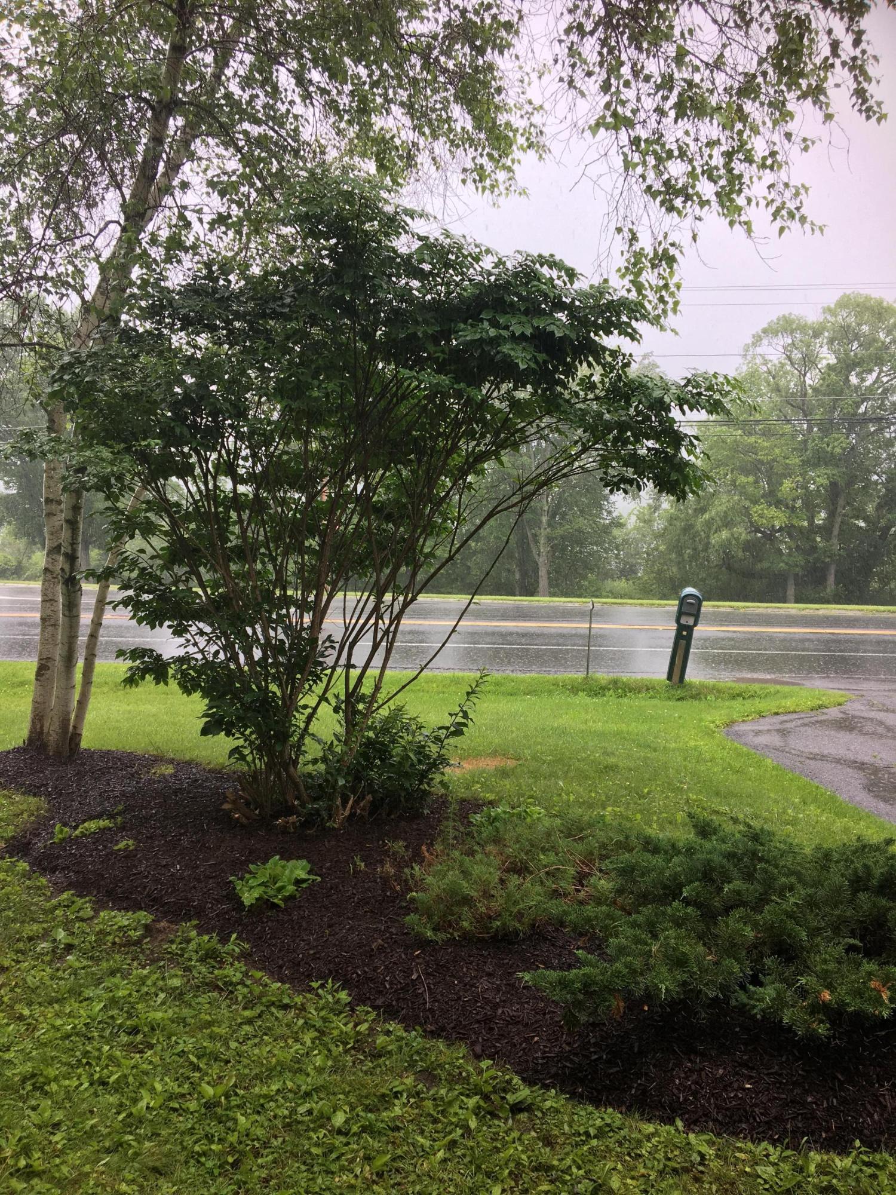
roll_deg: +0.6
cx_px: 448
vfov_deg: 61.7
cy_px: 598
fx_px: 1001
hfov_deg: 48.2
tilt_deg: -3.9
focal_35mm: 29
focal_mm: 4.15
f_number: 2.2
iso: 25
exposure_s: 1/120
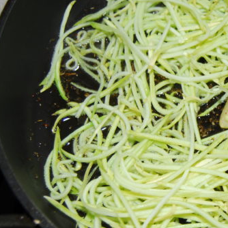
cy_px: 117
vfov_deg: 16.3
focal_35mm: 107
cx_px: 256
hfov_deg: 15.8
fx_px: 797
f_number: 4.5
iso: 100
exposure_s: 1/60
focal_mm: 35
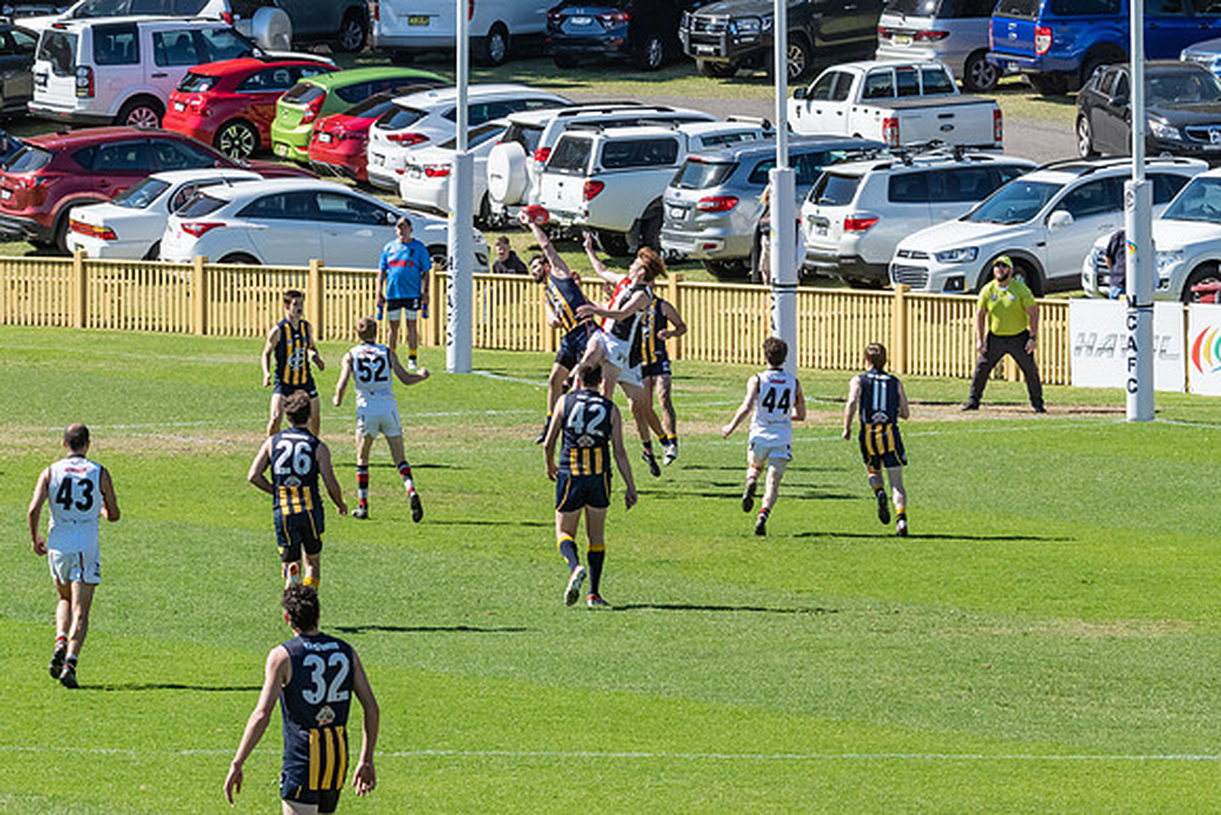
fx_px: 10536
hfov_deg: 6.6
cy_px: 371
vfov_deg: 4.4
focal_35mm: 311
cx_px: 665
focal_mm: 190
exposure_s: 1/1000
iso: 800
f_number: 14
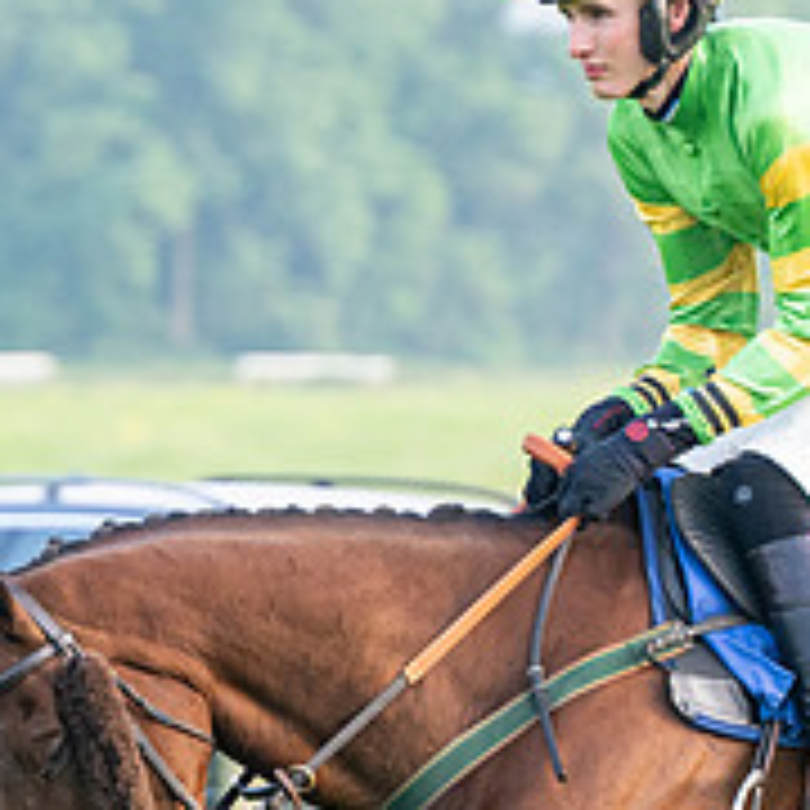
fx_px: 18293
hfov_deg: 2.5
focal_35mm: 691
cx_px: 736
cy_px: 703
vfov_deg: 2.5
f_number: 4
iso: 400
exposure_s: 1/500
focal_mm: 160
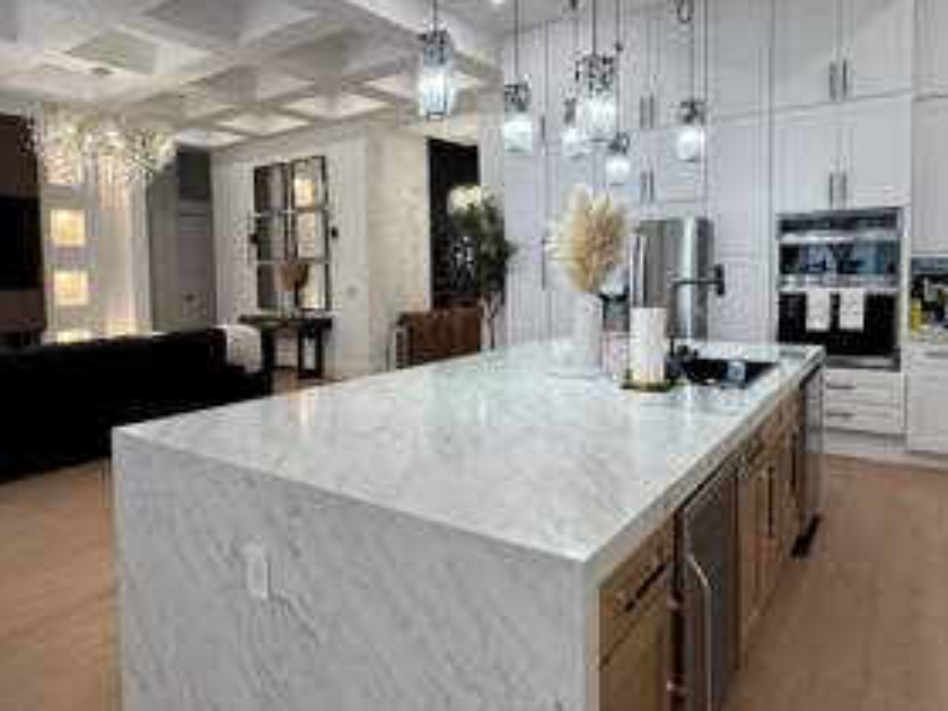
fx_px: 657
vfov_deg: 56.6
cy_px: 305
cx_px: 423
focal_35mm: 24
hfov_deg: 71.4
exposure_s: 1/120
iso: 100
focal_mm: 2.22
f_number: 2.2
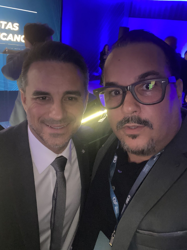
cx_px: 94
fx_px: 216
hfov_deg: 46.8
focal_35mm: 30
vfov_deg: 60.0
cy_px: 125
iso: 800
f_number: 2.2
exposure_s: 1/16
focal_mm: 2.71
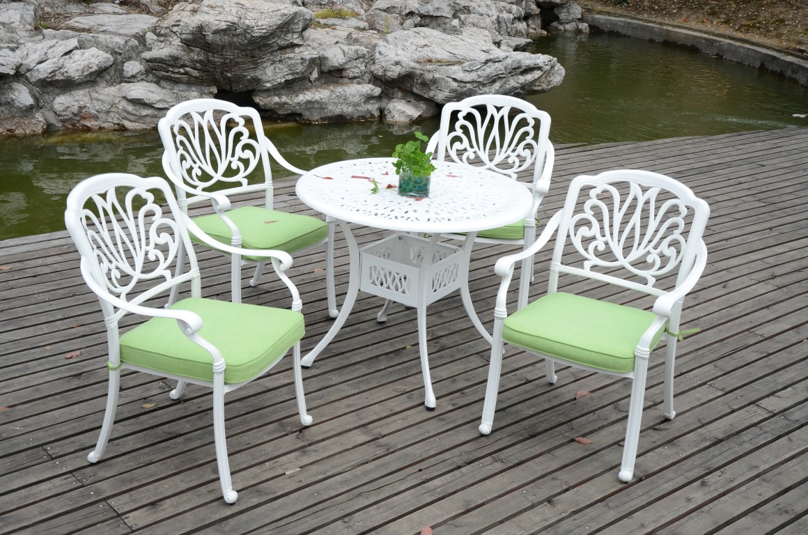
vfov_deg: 27.9
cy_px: 268
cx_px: 404
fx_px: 1075
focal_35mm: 48
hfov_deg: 41.2
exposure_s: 1/1000
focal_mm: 32
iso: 280
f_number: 6.3
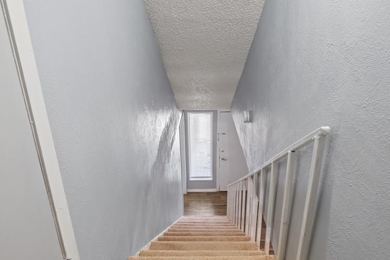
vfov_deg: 57.0
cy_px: 110
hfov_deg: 78.6
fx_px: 238
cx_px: 200
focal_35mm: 22
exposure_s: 1/100
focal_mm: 16
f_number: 10
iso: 640
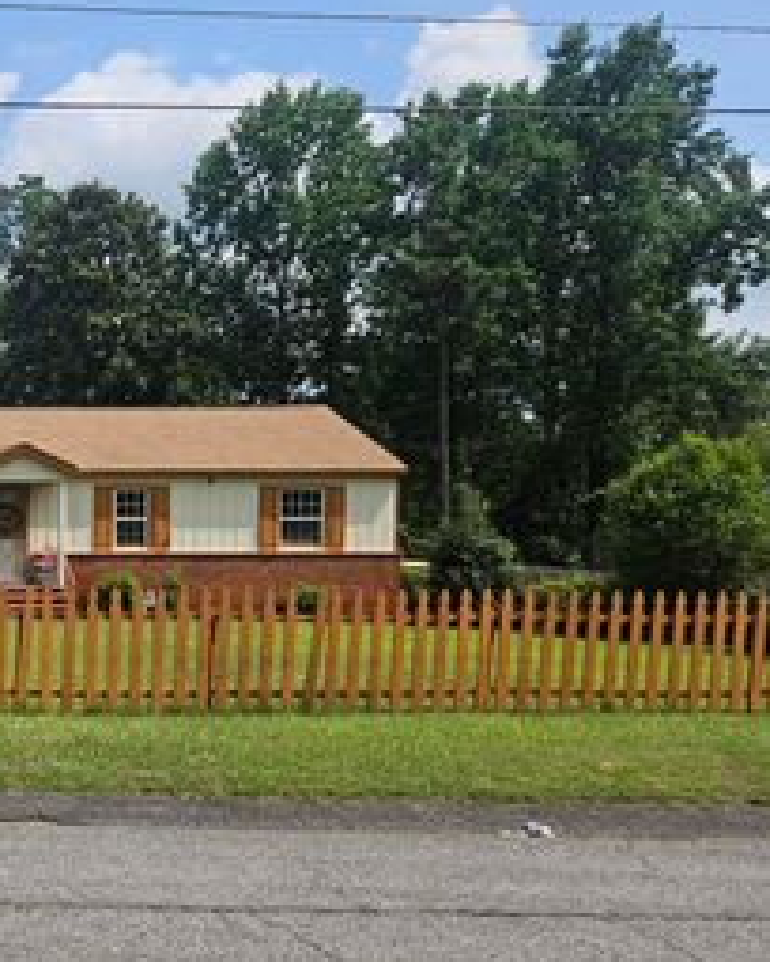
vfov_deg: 41.9
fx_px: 1253
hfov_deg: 29.5
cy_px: 538
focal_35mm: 44
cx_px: -147
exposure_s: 1/2782
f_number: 1.8
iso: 25
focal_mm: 5.4
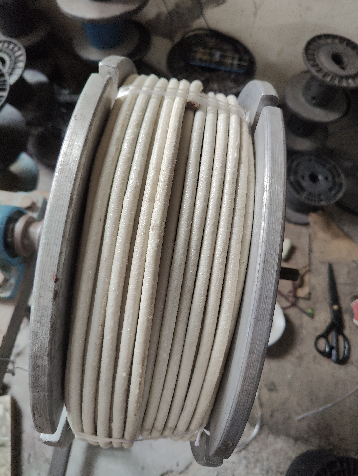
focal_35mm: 23
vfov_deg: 73.9
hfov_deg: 59.0
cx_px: 179
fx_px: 317
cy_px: 238
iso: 160
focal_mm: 6.06
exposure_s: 1/50
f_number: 1.8
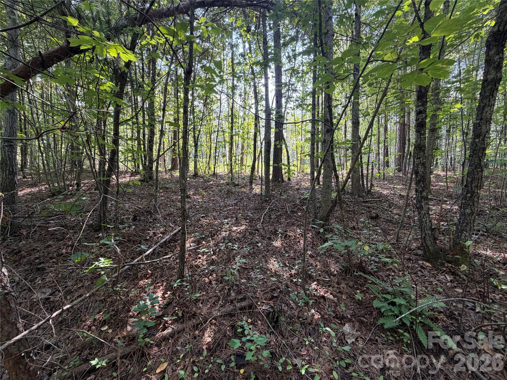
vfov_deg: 85.7
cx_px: 254
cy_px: 190
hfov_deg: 102.1
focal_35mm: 14
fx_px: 205
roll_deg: +0.0
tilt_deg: -0.7
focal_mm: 2.22
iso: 125
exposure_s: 1/121
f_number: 2.2
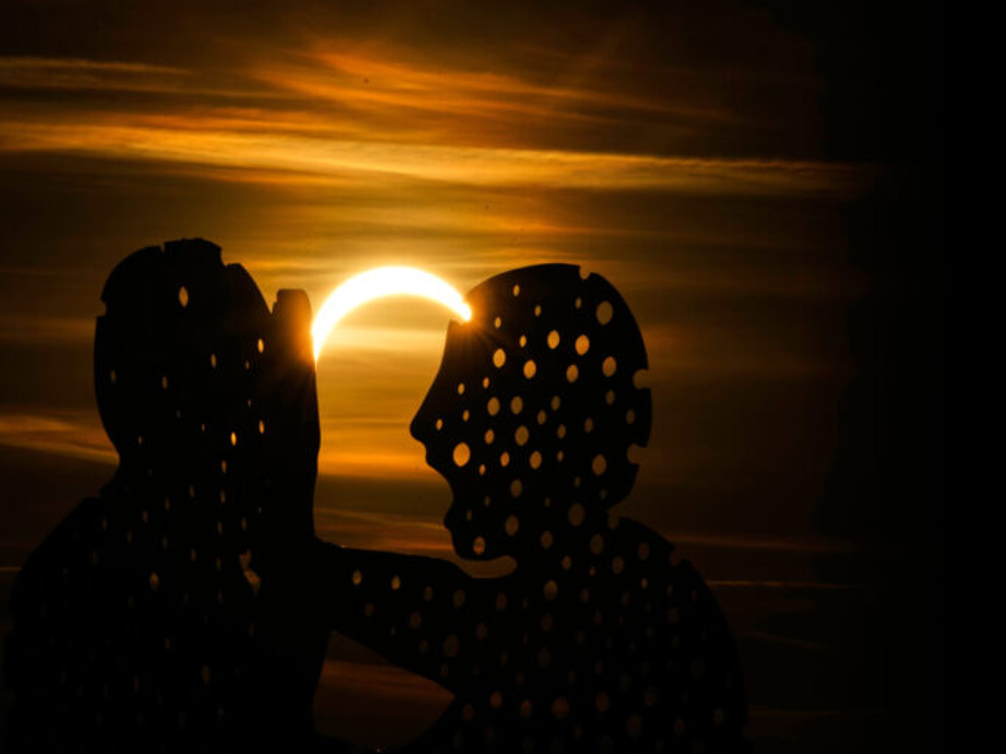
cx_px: 448
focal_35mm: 652
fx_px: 18948
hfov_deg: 3.0
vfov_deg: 2.3
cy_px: 377
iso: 200
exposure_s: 1/4000
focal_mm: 600
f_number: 36
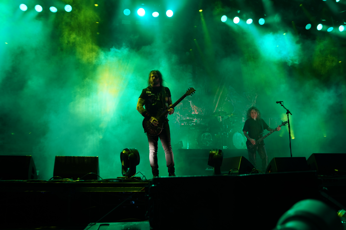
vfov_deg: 43.6
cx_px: 173
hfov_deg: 61.9
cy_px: 115
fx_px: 288
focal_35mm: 30
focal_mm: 30
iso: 250
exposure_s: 1/100
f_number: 4
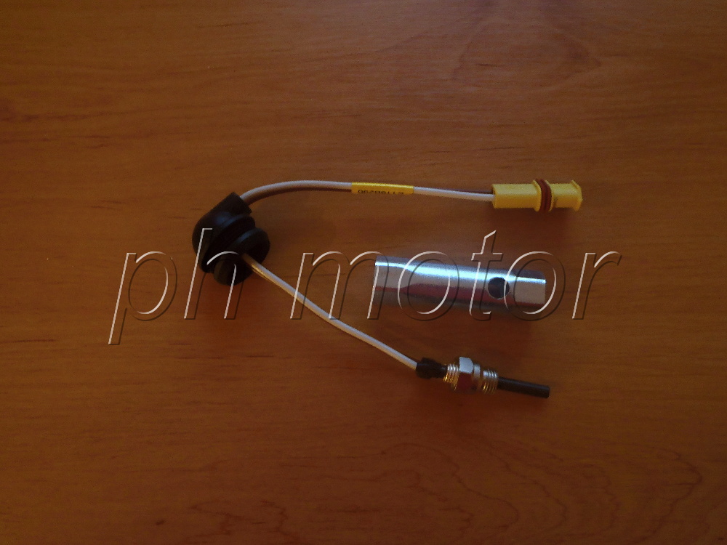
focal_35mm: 28
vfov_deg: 49.7
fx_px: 588
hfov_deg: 63.4
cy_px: 272
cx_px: 364
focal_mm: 5
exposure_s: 1/4
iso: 200
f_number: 3.5
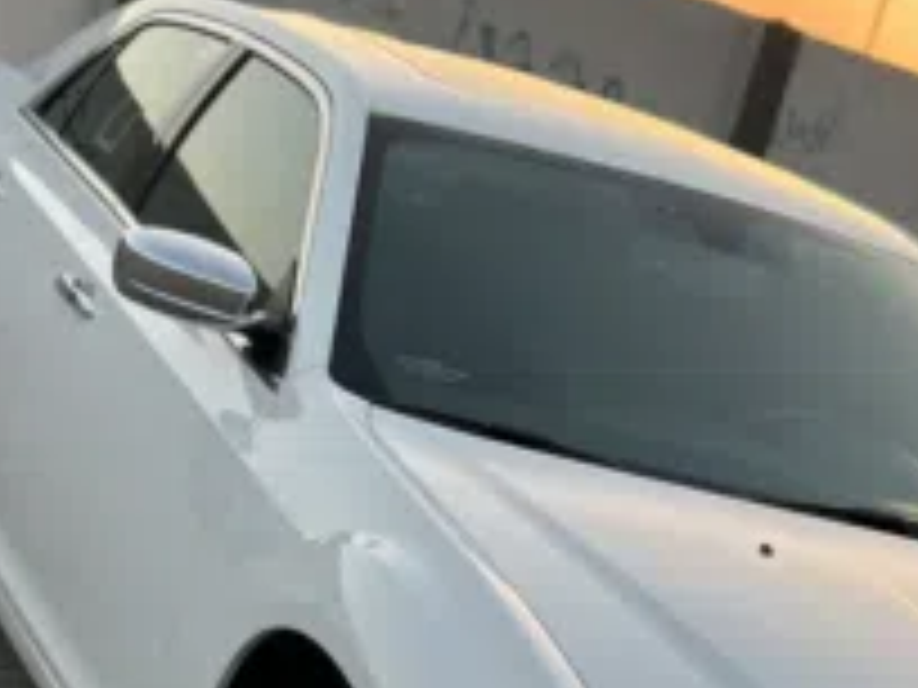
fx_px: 2493
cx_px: 360
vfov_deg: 15.4
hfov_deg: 20.8
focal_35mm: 94
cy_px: 728
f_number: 1.78
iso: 80
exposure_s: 1/272
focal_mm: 6.86
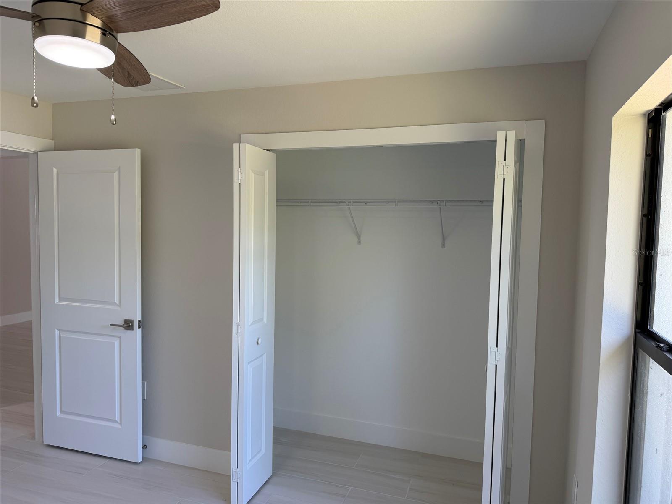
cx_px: 336
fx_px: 466
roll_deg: +0.1
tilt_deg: -5.1
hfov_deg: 71.6
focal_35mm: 24
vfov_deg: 56.8
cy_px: 252
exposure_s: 1/175
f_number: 1.78
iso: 80
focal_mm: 6.76
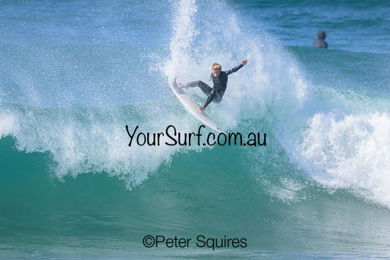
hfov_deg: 1.7
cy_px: 112
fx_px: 12911
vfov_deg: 1.2
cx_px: 158
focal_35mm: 1192
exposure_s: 1/2000
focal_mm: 1000
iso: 1000
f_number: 11
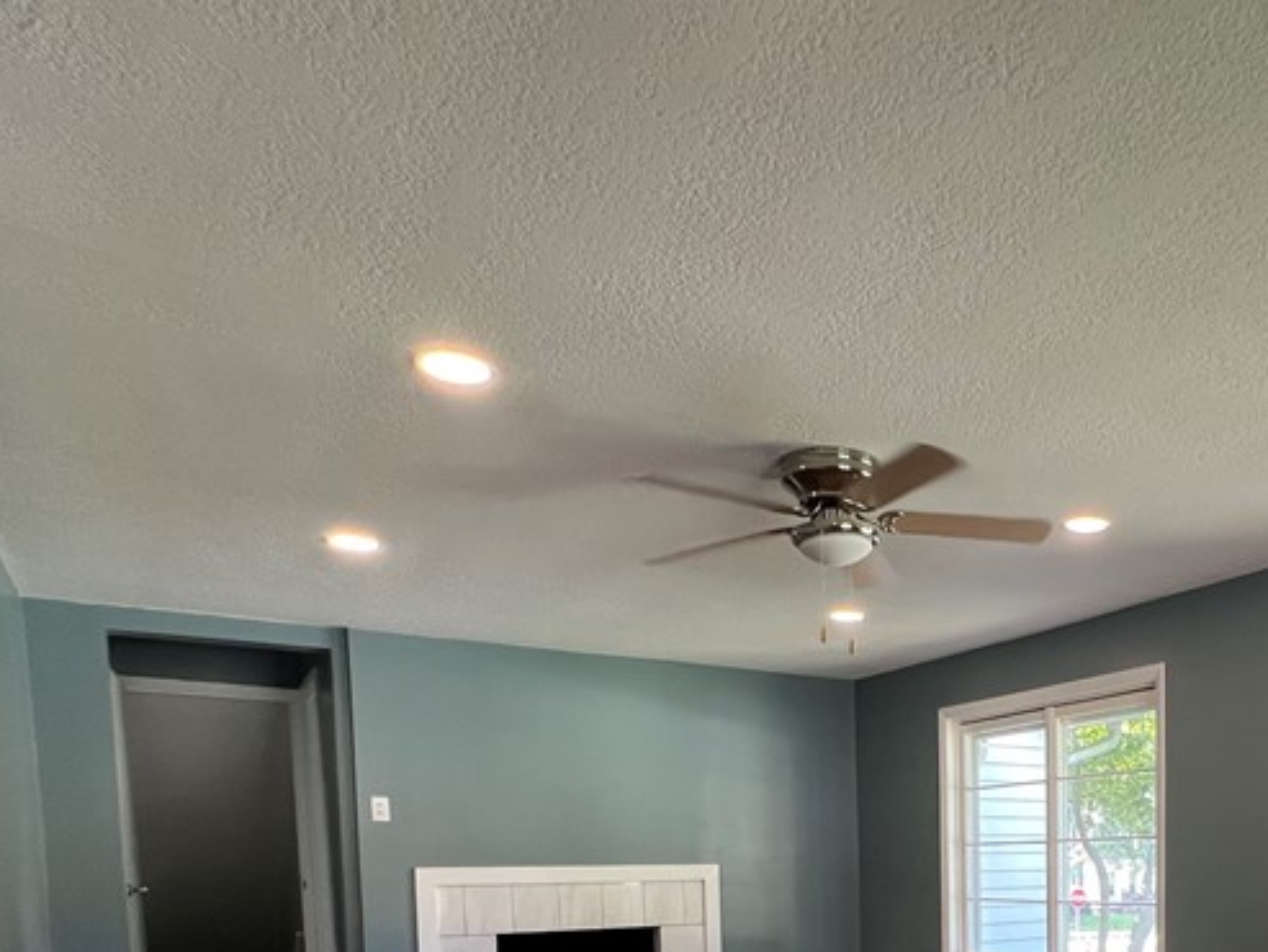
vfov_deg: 44.0
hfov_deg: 60.1
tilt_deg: -5.1
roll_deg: +0.7
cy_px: 947
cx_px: 1016
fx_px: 989
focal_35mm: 27
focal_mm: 1.57
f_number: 1.8
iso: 160
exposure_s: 1/120
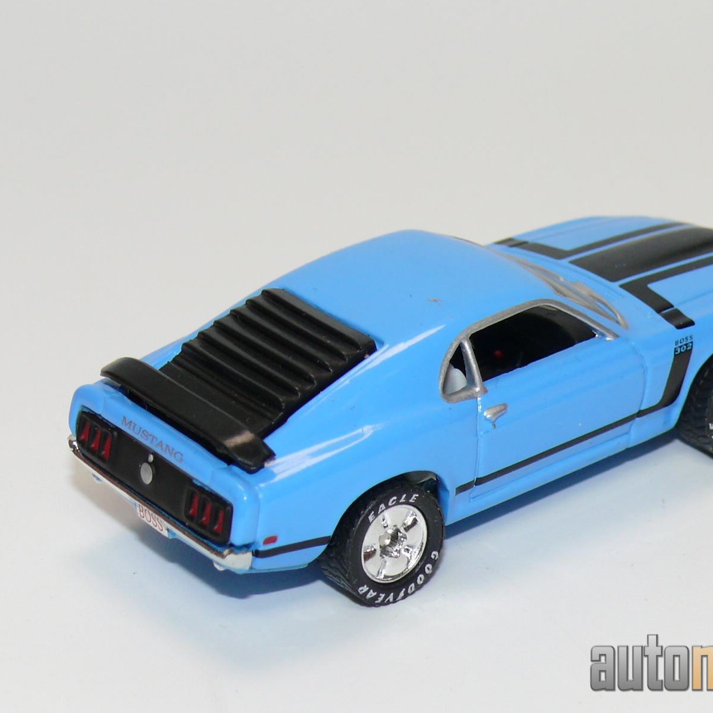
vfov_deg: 14.3
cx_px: 453
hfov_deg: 14.3
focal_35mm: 122
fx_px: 2843
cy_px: 355
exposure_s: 1/30
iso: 100
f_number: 4
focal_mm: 13.6
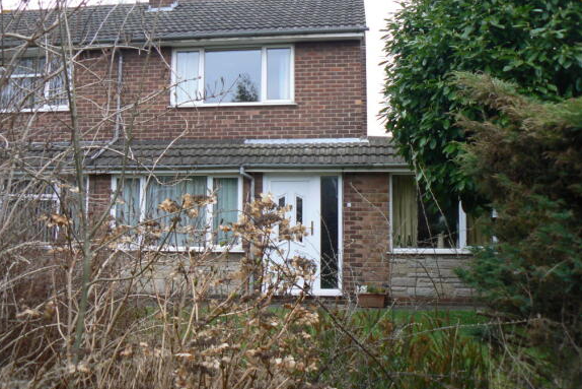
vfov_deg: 35.0
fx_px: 614
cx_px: 290
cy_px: 171
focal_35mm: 38
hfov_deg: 50.7
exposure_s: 1/200
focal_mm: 6
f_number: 2.8
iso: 100
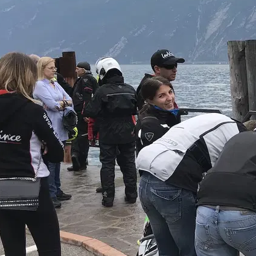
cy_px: 138
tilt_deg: -6.3
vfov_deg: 24.6
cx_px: 295
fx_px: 586
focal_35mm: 70
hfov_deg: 22.9
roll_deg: +2.3
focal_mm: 3.99
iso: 20
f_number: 1.8
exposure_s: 1/833
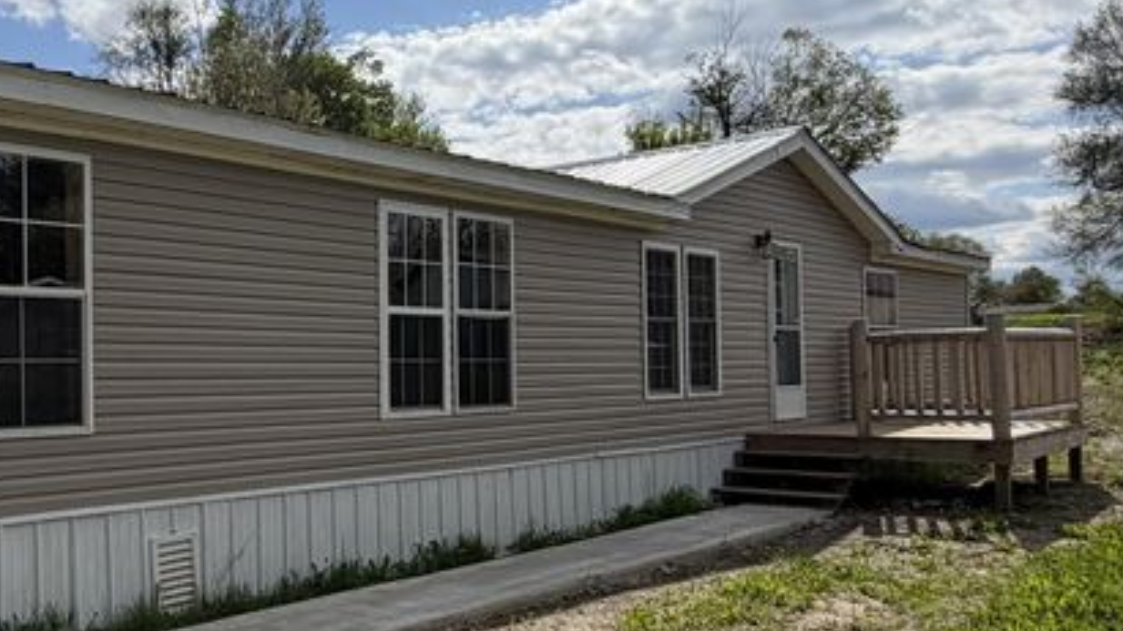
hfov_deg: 50.7
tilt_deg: +0.0
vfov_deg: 31.1
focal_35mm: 38
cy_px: 350
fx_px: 1131
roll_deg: +2.0
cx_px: 287
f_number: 2.2
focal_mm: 2.22
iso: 25
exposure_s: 1/2506
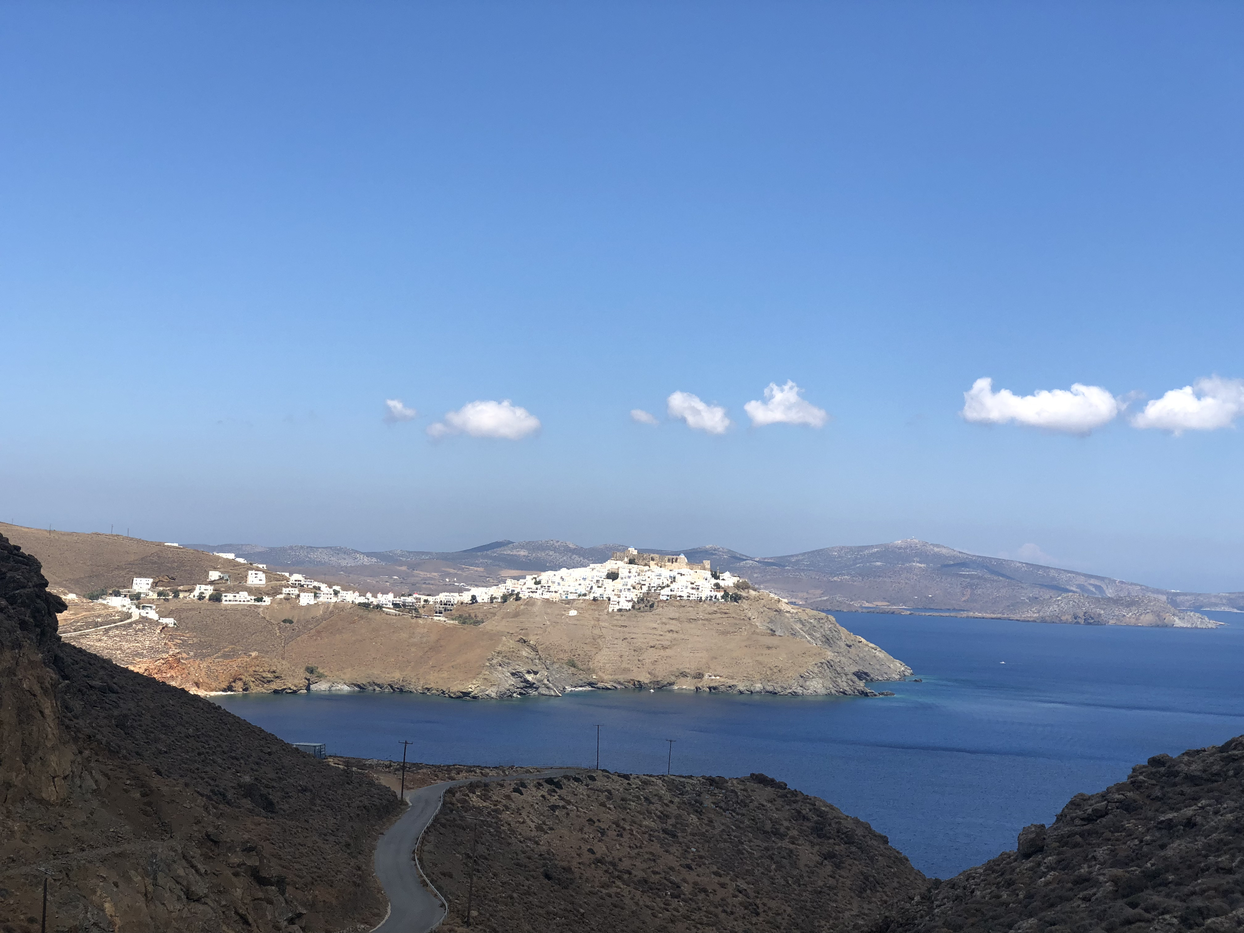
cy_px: 466
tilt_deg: +3.9
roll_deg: -1.4
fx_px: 1869
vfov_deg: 28.0
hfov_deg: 36.8
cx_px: 622
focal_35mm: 52
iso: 16
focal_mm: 6
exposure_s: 1/1297
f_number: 2.4
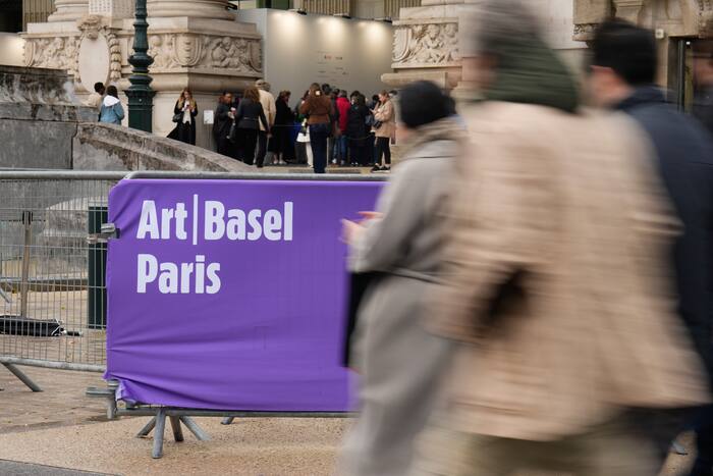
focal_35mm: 105
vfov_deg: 13.0
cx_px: 356
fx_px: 2080
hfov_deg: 19.5
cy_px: 238
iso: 200
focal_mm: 70
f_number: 11
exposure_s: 1/15
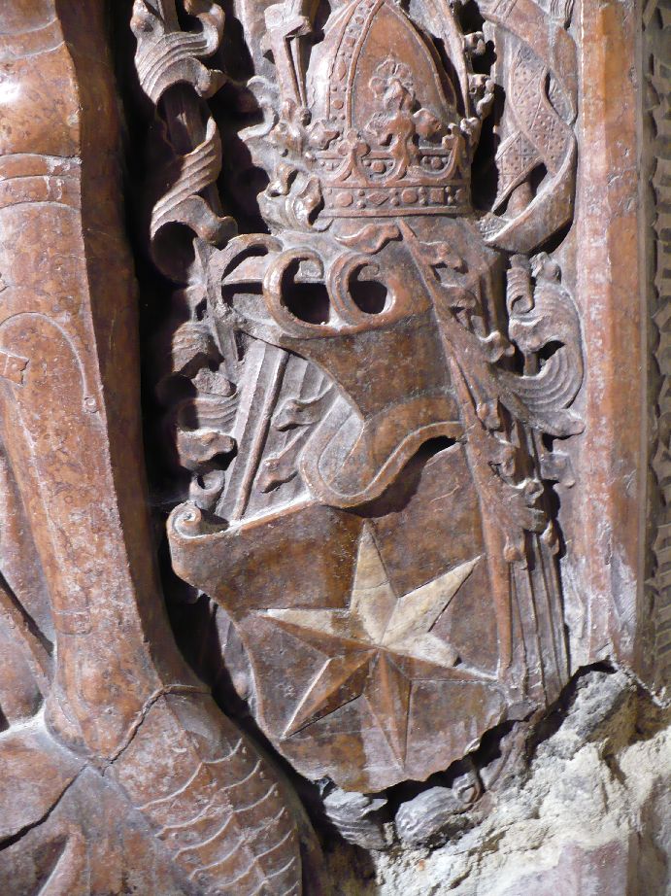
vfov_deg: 50.2
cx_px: 336
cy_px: 448
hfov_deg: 38.6
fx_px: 957
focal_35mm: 37
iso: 200
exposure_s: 1/15
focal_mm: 6.1
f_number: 2.8
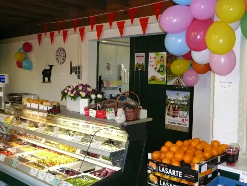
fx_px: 300
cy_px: 93
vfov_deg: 34.4
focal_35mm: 42
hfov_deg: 44.8
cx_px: 124
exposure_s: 1/30
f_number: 3.3
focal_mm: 6.9
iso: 320
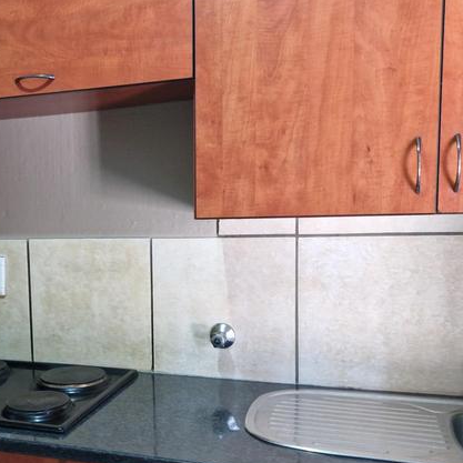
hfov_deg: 41.4
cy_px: 276
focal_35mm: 39
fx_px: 590
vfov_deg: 42.6
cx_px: 108
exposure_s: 1/100
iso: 125
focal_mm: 5.54
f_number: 1.8
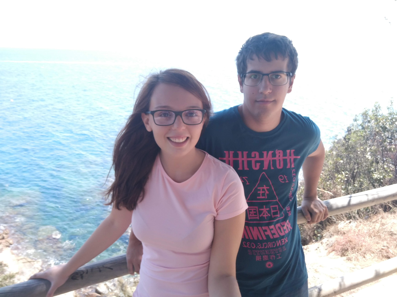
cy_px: 148
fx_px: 275
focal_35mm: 24
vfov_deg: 56.8
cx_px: 198
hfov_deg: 71.6
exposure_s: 1/173
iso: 100
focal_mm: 3.57
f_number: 2
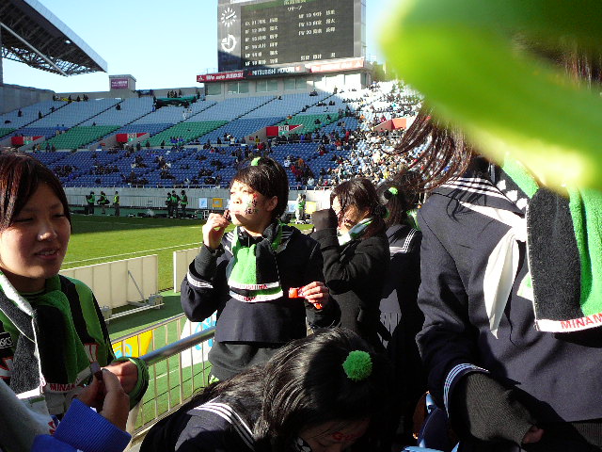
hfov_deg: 52.6
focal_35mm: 35
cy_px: 226
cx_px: 301
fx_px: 609
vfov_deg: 40.7
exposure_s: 1/640
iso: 100
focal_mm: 5.2
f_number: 2.8
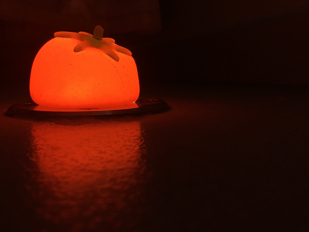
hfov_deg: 58.4
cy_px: 116
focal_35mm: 31
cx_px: 154
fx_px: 277
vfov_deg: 45.4
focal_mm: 3.3
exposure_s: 1/33
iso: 32
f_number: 2.4
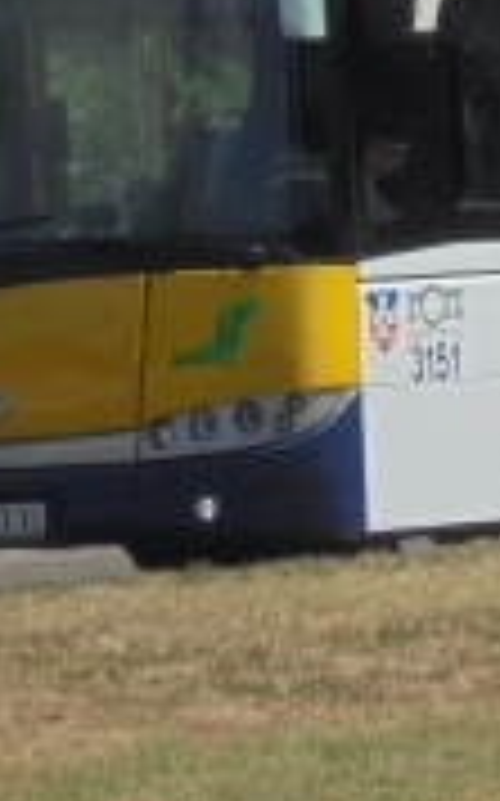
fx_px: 9783
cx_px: 896
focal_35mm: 448
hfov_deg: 2.9
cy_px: -306
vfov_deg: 4.7
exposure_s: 1/800
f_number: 4.7
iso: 100
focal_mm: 16.9
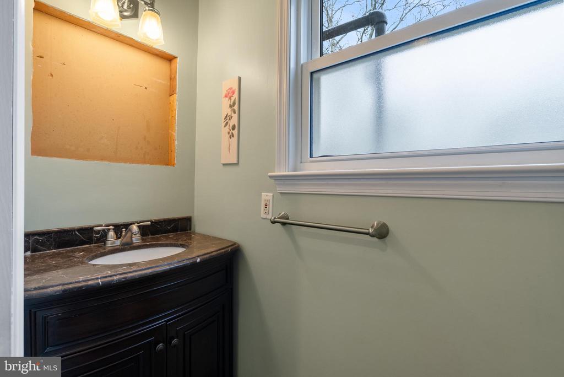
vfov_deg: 73.8
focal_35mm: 16
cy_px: 188
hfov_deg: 96.7
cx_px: 282
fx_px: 251
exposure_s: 1/6
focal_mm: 16
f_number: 8
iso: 400
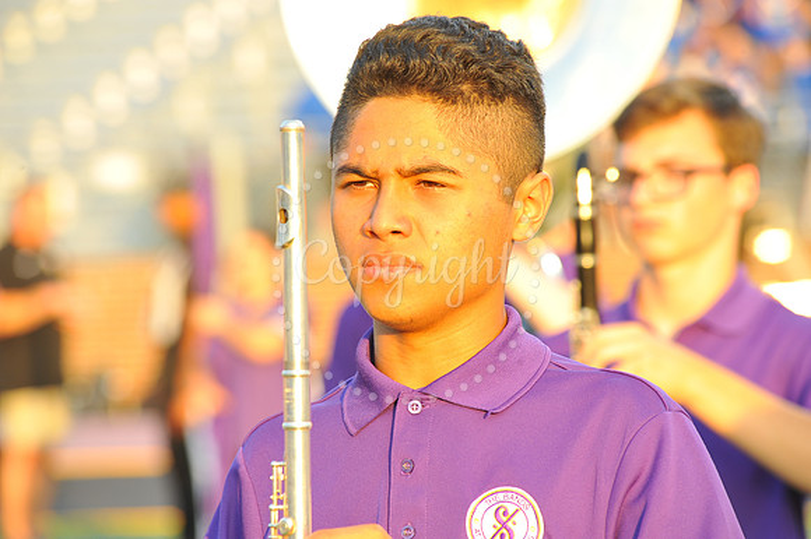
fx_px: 4503
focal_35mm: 200
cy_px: 270
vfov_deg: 6.9
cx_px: 406
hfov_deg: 10.3
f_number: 7.1
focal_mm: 200
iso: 250
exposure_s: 1/80
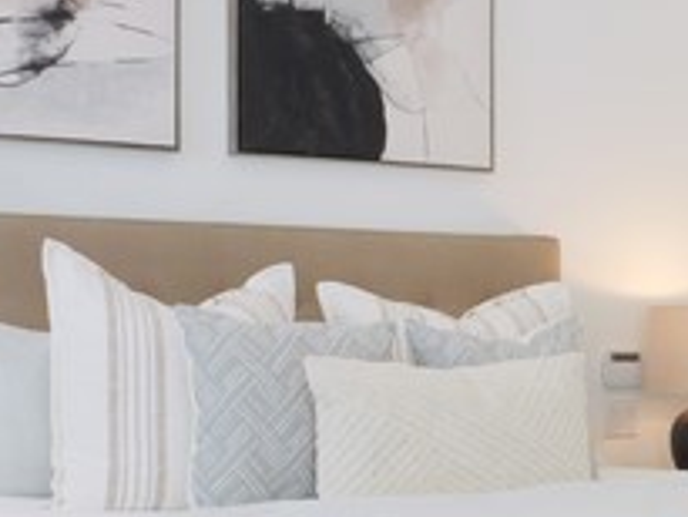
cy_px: 413
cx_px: 962
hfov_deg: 19.6
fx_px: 1790
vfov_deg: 16.3
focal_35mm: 90
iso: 1600
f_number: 8
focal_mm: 9
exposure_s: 1/100
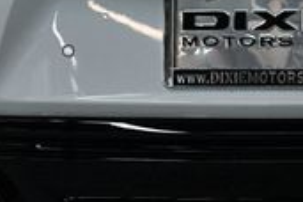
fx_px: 1262
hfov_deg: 13.6
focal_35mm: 150
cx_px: 248
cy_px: -66
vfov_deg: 9.0
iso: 800
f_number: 4
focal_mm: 27
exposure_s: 1/160
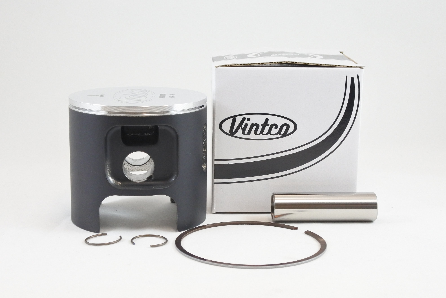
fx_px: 644
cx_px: 223
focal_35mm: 52
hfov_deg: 38.2
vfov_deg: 26.0
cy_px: 149
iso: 720
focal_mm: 19.3
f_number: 4.5
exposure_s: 1/125
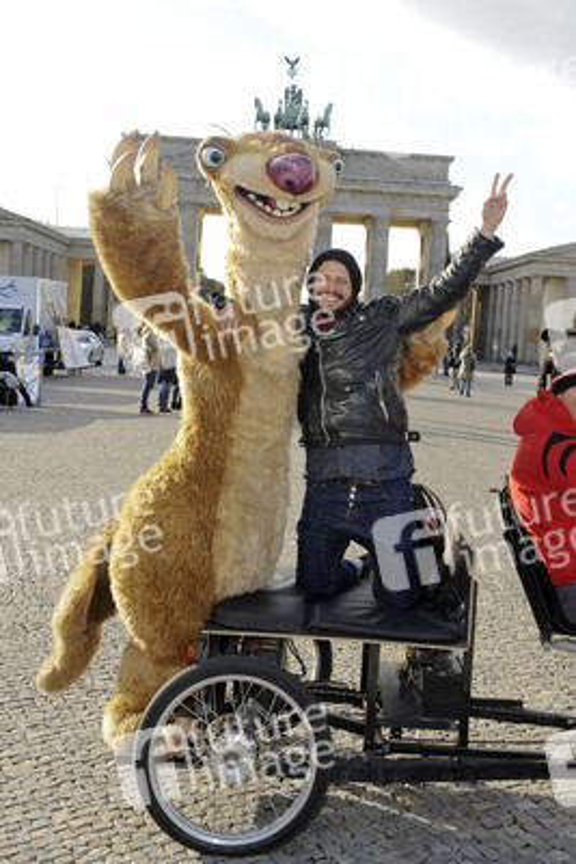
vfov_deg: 50.7
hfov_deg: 35.1
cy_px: 432
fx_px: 911
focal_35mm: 38
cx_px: 288
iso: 500
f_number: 8
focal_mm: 38
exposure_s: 1/320
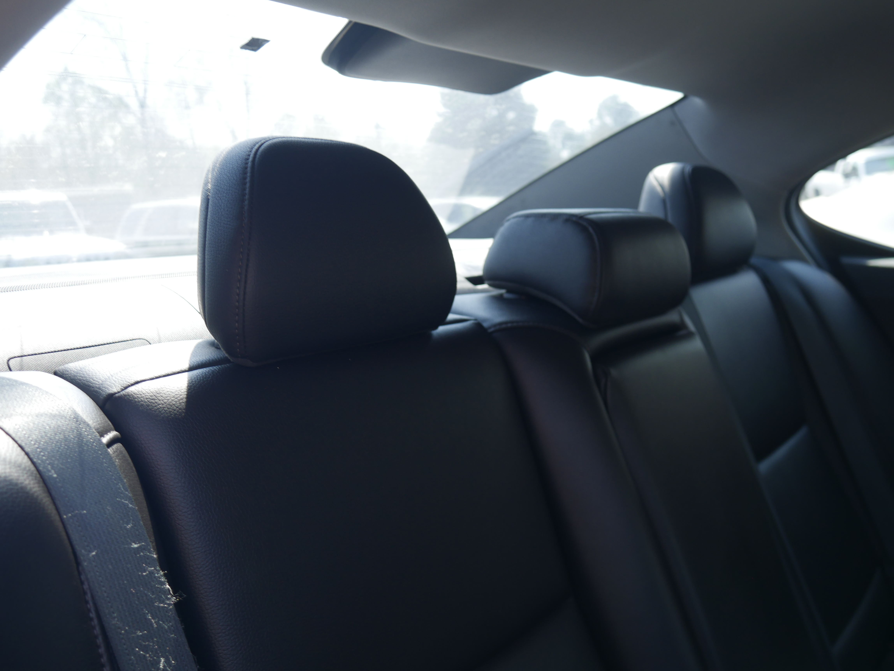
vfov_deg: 44.2
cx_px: 447
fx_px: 827
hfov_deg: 56.8
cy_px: 336
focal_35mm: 32
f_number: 4
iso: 200
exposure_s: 1/125
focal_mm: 16
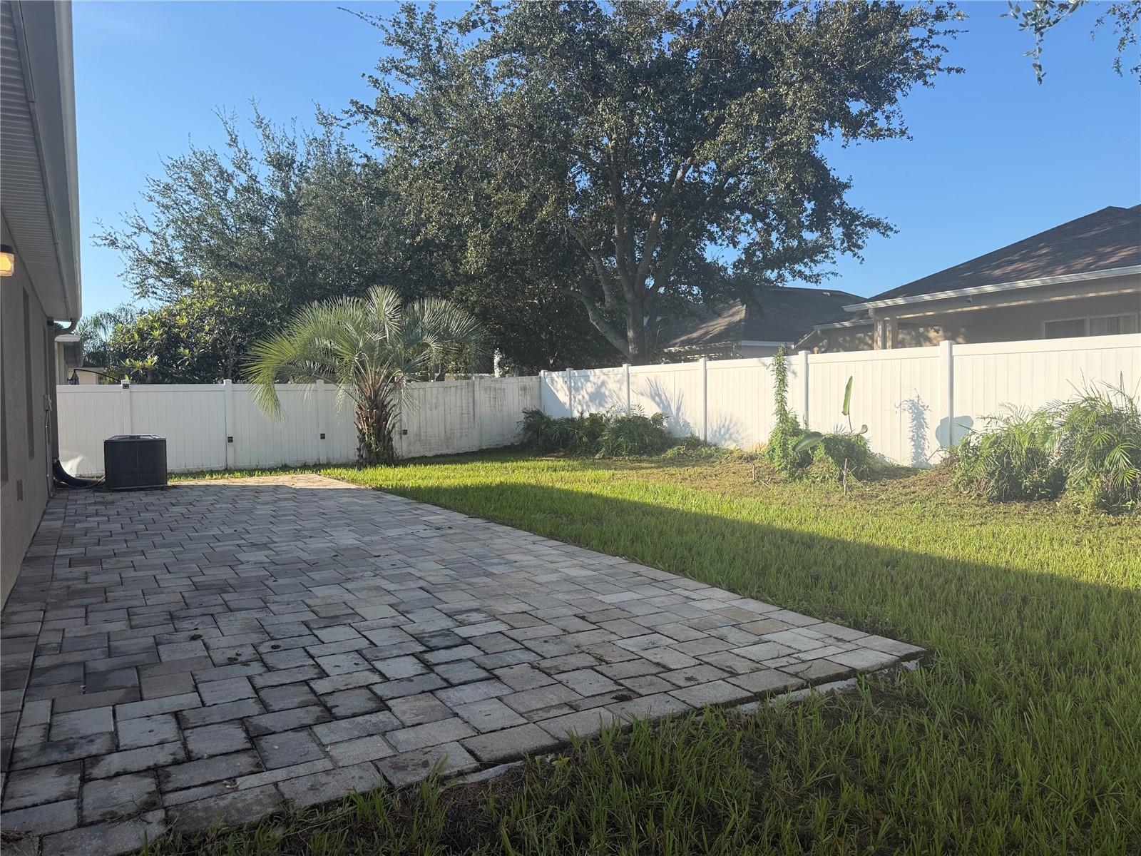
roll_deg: +0.6
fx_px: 791
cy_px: 428
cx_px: 570
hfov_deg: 71.6
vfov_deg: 56.8
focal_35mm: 24
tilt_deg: -0.7
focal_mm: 6.76
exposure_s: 1/3145
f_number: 1.78
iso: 100
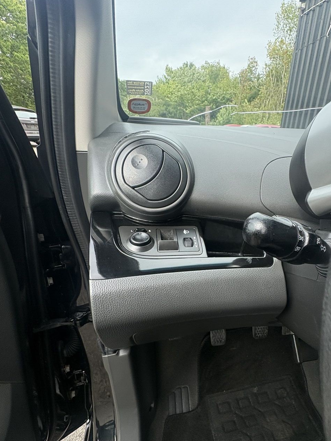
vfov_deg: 84.1
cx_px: 218
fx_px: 242
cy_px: 253
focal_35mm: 19
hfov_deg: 67.0
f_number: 2.2
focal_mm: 2.22
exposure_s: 1/307
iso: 64
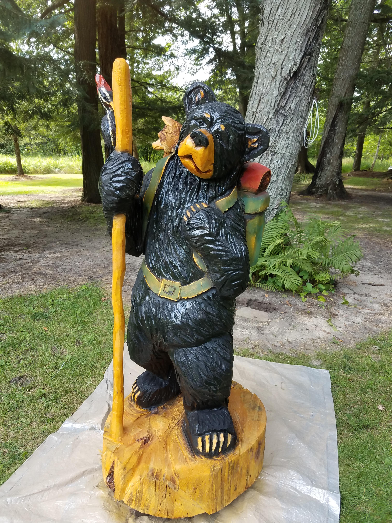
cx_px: 196
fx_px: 393
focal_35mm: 26
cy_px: 262
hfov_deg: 53.1
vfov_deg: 67.3
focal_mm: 4.2
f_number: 1.7
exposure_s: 1/120
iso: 50
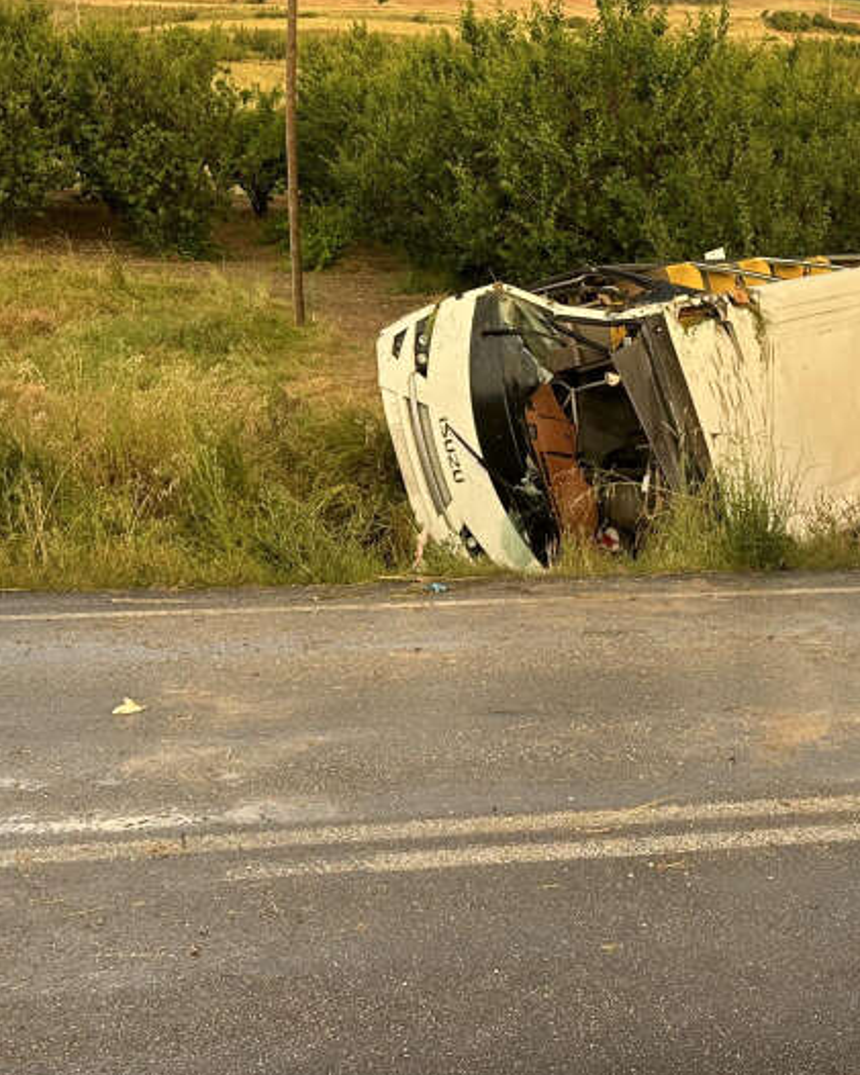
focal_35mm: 57
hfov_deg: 26.5
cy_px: 632
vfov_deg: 32.9
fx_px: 1813
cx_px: 570
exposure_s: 1/144
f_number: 1.78
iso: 64
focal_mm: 6.86
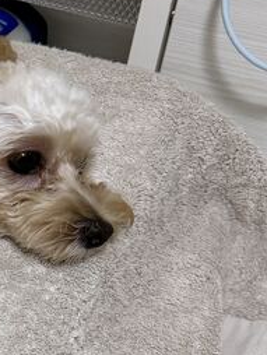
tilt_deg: -38.9
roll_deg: +5.3
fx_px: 903
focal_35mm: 88
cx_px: -182
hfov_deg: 15.0
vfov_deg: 22.2
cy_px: 206
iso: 160
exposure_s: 1/100
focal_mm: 6.76
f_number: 1.78
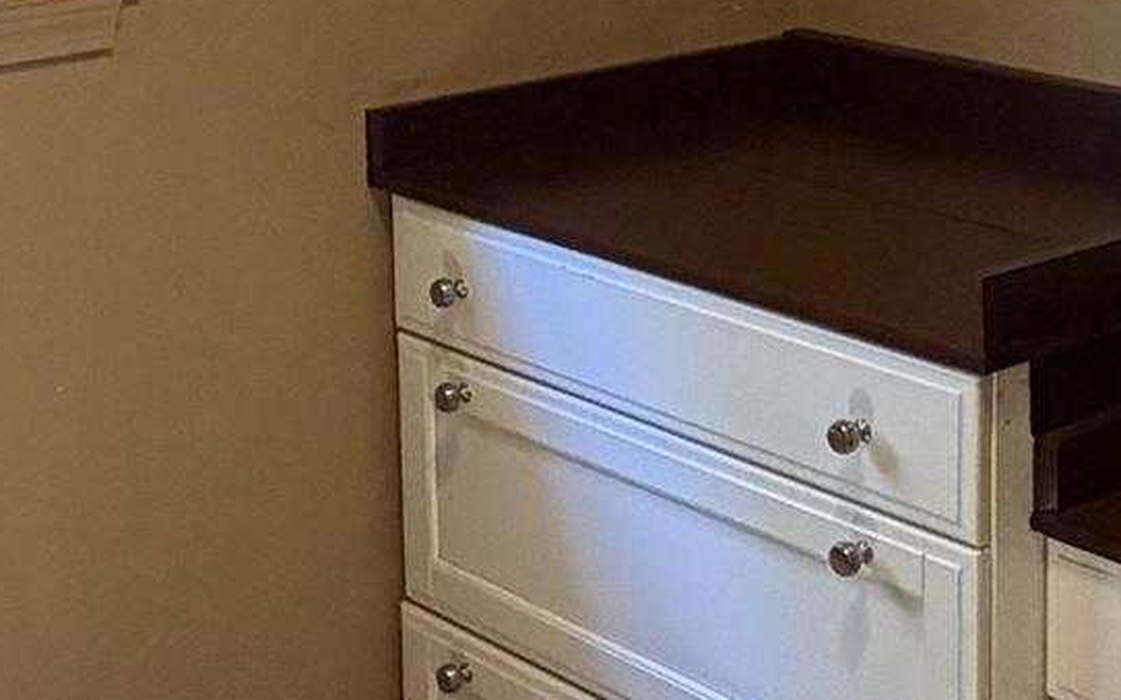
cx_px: 648
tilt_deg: -8.6
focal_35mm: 84
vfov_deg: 15.2
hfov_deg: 24.6
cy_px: -62
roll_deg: +1.2
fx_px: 2565
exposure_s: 1/60
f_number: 2.2
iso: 250
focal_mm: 2.22
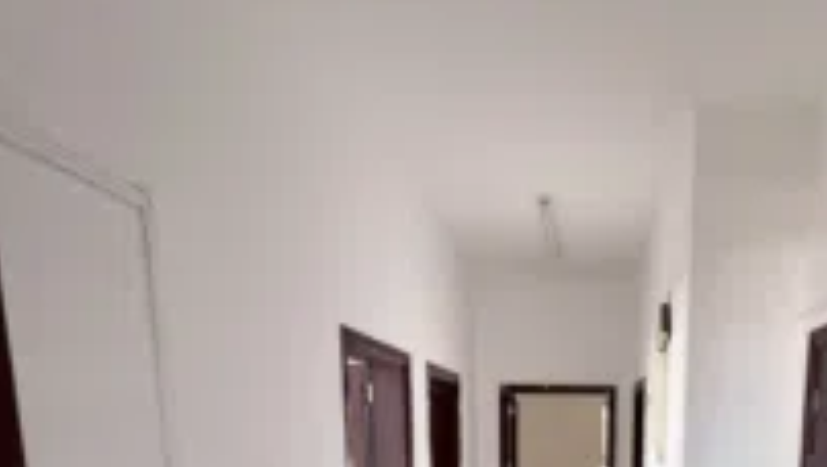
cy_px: 553
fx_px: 614
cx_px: 594
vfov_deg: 34.0
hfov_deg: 64.8
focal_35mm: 28
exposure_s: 1/50
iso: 250
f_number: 1.8
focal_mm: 1.57
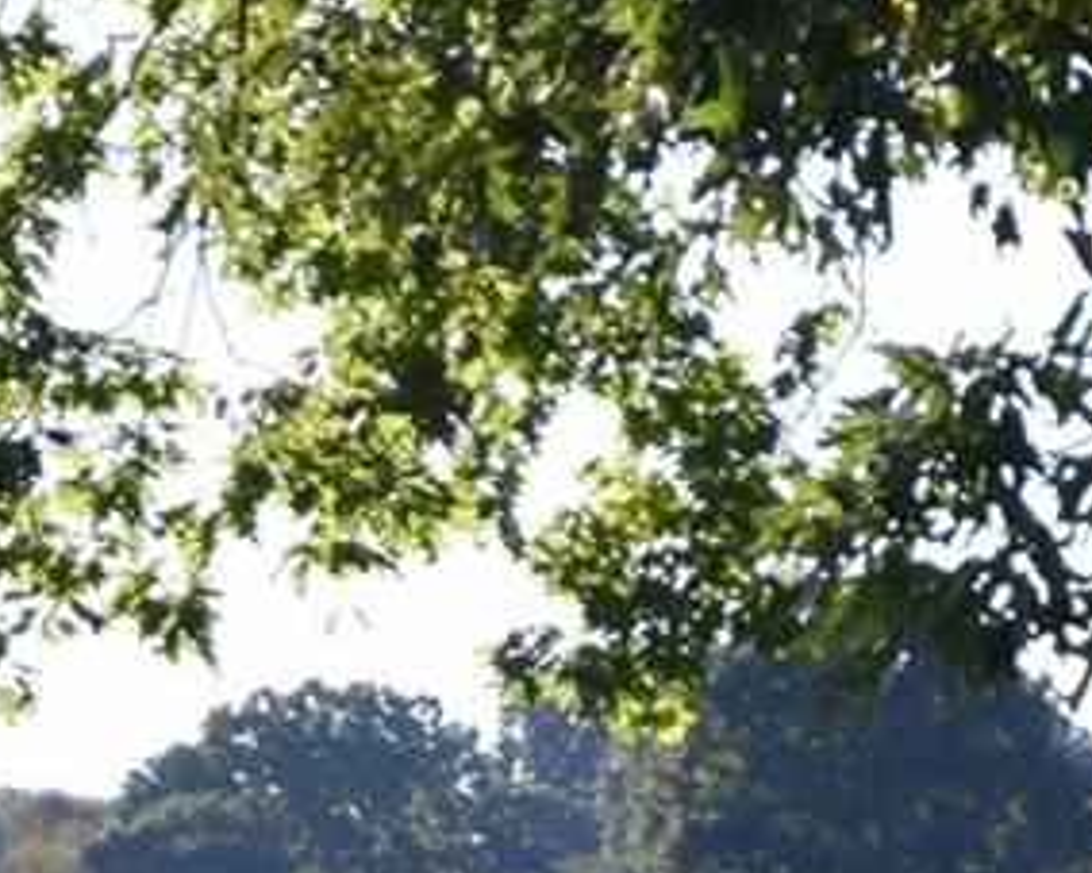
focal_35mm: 203
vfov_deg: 7.5
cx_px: 2196
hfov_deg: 9.0
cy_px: 1383
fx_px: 6559
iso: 280
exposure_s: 1/250
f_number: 8
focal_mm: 20
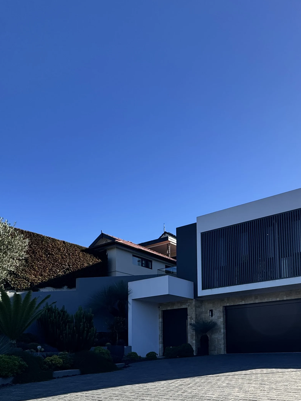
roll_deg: +1.4
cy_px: 327
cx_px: 249
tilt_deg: +4.5
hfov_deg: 47.9
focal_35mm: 27
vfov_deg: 59.6
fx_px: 313
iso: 50
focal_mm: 2.22
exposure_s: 1/1277
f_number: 2.2
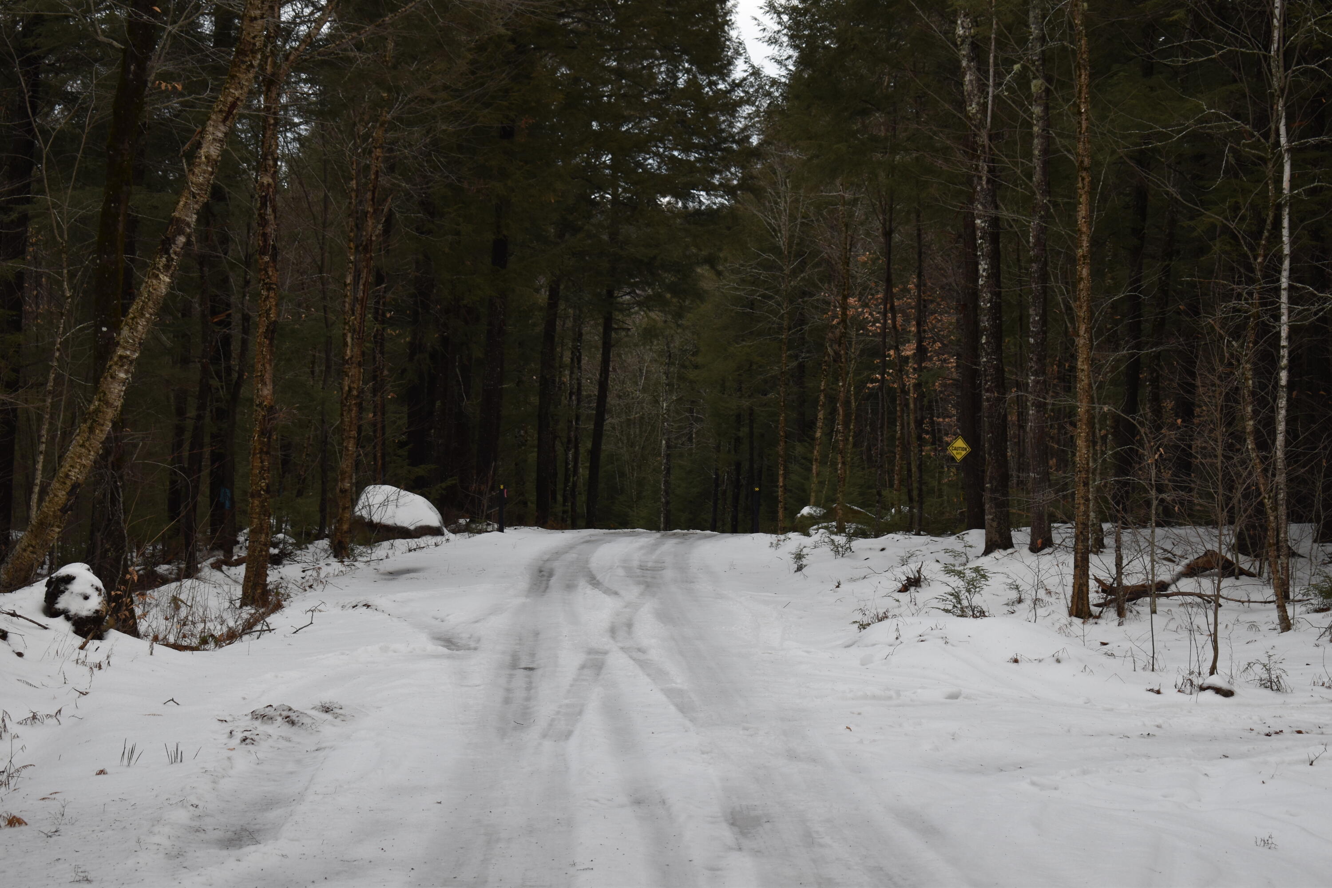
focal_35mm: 82
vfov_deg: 16.6
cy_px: 444
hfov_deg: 24.6
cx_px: 666
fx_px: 3052
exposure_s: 1/200
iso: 140
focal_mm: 55
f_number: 5.6
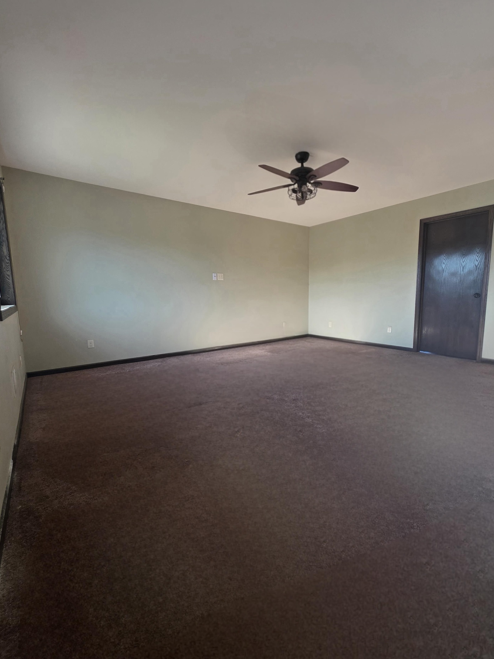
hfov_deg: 85.6
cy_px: 332
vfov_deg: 102.1
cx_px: 264
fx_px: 266
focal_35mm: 14
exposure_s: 1/120
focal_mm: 2.2
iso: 125
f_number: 1.9
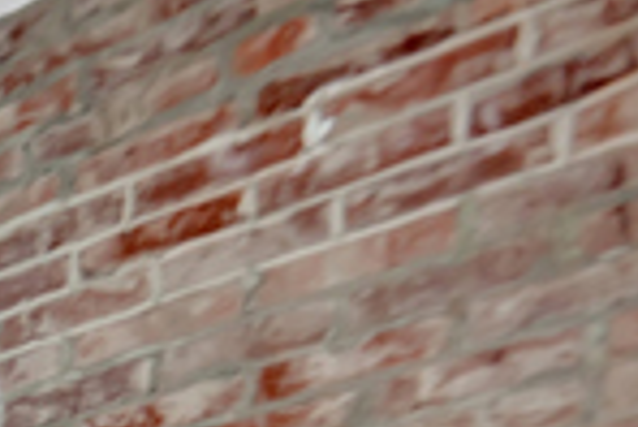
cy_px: 1065
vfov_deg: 13.3
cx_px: -966
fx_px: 1259
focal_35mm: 71
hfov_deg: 14.4
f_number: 8
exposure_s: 1/20
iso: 400
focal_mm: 14
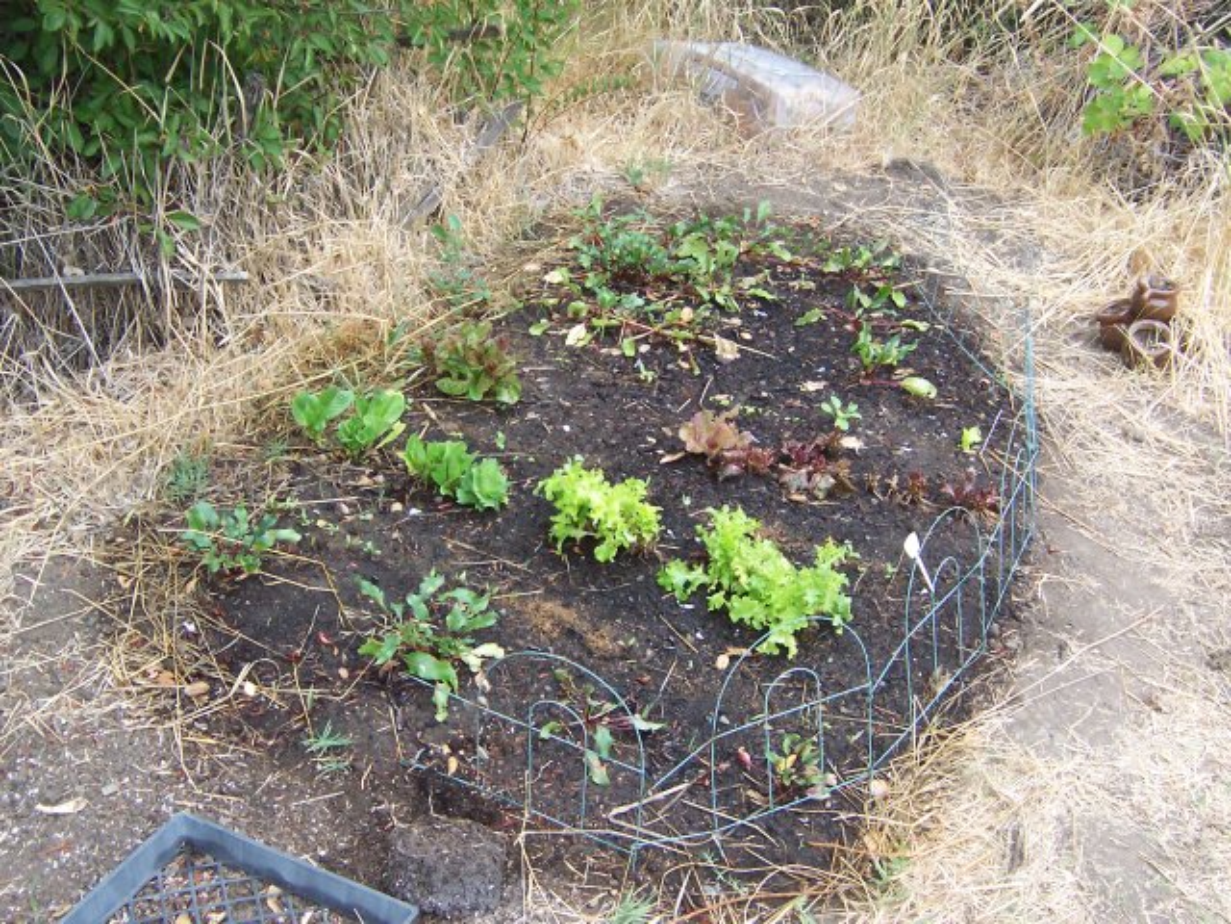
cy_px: 462
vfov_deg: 39.7
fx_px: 1280
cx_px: 616
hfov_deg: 51.4
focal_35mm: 36
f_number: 3.4
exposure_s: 1/250
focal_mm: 5.6
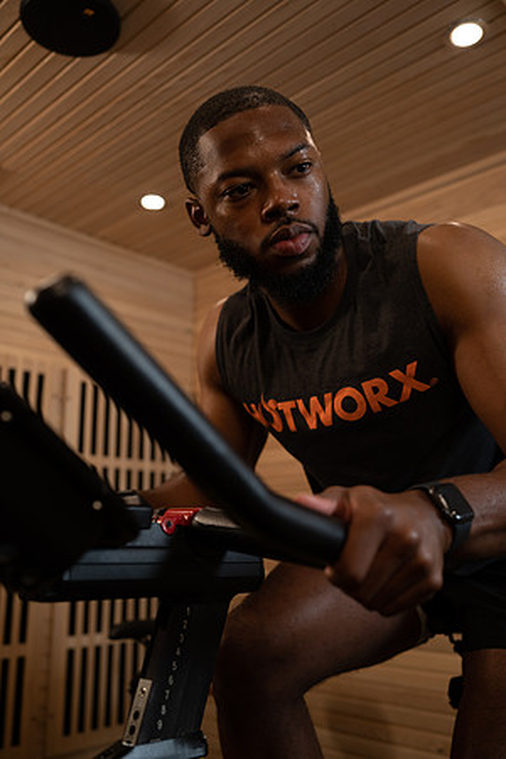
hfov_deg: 37.9
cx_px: 253
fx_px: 738
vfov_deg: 54.4
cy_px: 380
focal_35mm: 35
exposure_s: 1/160
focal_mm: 35
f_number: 2.8
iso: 400
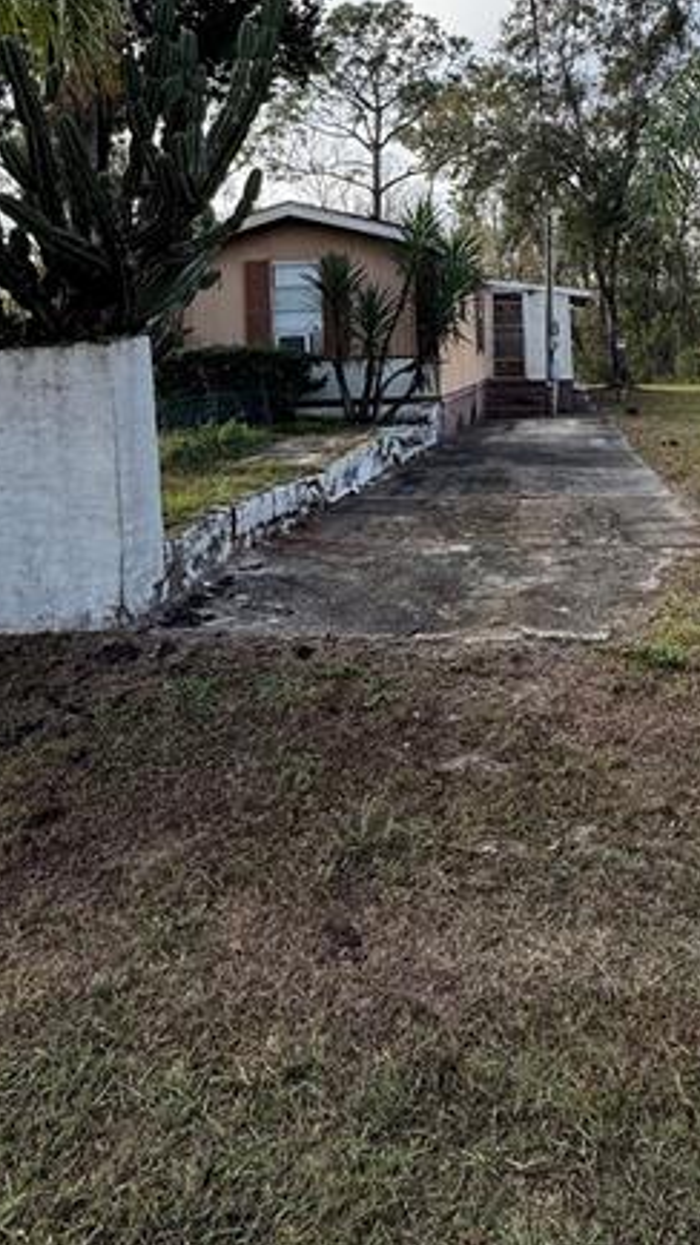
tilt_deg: +1.6
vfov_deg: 65.5
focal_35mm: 27
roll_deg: +1.7
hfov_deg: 42.4
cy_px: 310
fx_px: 891
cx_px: 459
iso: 40
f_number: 2.2
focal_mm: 2.22
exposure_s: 1/921
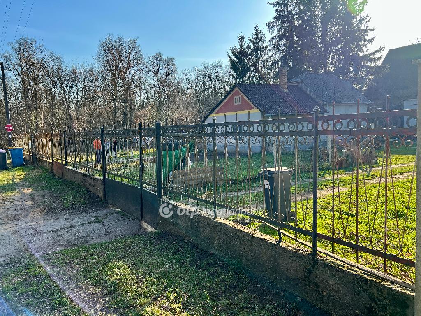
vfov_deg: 53.1
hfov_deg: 67.3
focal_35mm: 26
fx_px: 316
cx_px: 210
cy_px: 158
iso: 50
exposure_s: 1/1252
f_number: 1.5
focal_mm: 5.7
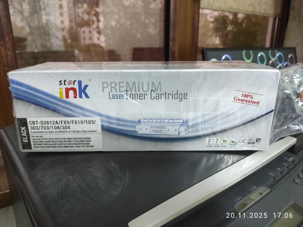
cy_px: 114
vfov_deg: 54.8
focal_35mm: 25
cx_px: 152
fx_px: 219
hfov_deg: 69.4
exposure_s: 1/33
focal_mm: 5.43
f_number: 1.89
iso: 1193
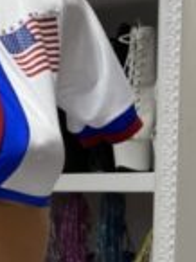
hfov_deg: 13.4
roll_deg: +1.0
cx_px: -45
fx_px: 810
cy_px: 287
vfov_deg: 17.8
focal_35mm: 107
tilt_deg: -9.3
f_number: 1.6
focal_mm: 5.1
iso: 80
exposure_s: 1/60
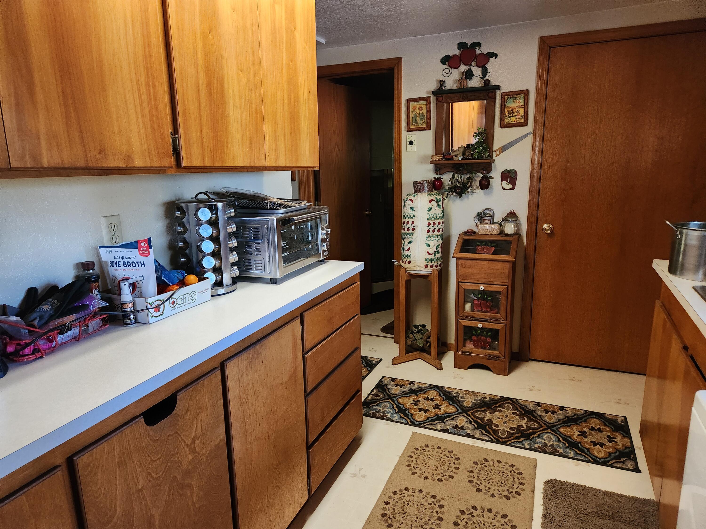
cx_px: 353
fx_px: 469
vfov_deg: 58.9
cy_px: 264
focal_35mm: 23
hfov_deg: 73.9
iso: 800
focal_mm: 5.4
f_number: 1.8
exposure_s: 1/120
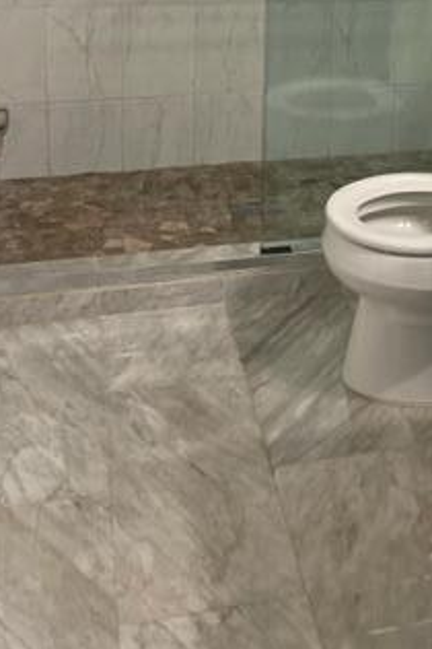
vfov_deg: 33.1
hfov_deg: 24.2
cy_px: -4
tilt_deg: -11.7
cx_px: 352
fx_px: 990
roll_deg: -2.0
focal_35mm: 55
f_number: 1.5
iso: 125
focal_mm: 5.7
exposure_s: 1/120
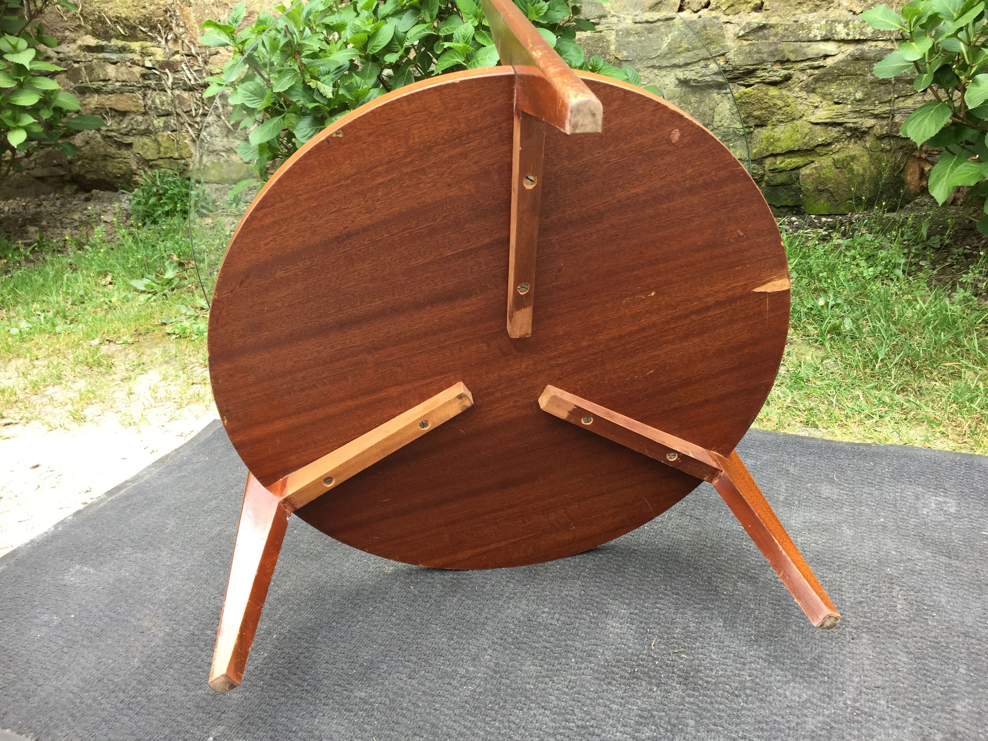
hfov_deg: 61.7
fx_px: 828
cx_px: 494
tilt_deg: -22.3
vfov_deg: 48.2
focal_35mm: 29
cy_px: 370
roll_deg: +2.4
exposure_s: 1/100
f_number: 2.2
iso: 40
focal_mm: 4.15
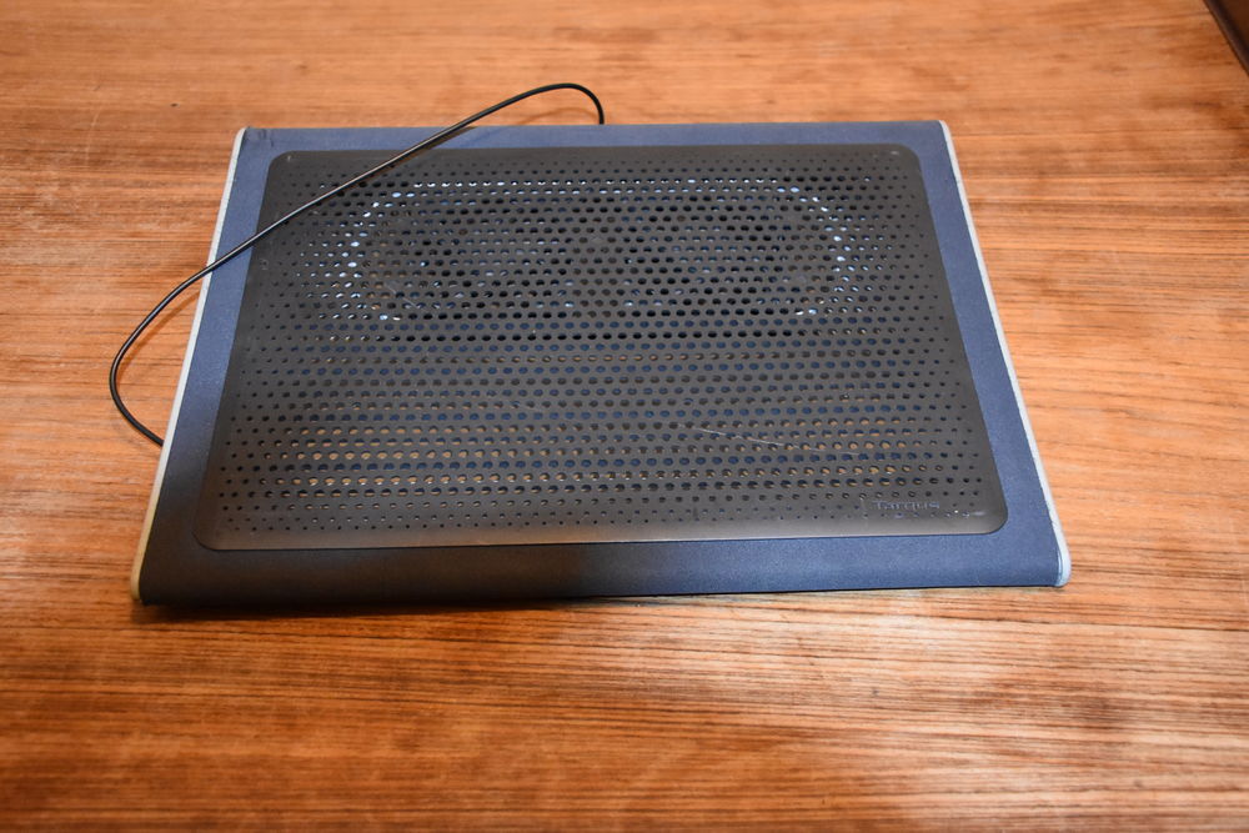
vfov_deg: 35.5
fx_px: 1301
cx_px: 624
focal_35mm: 38
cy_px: 416
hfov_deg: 51.3
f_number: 4
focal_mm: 25
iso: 5000
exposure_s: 1/60
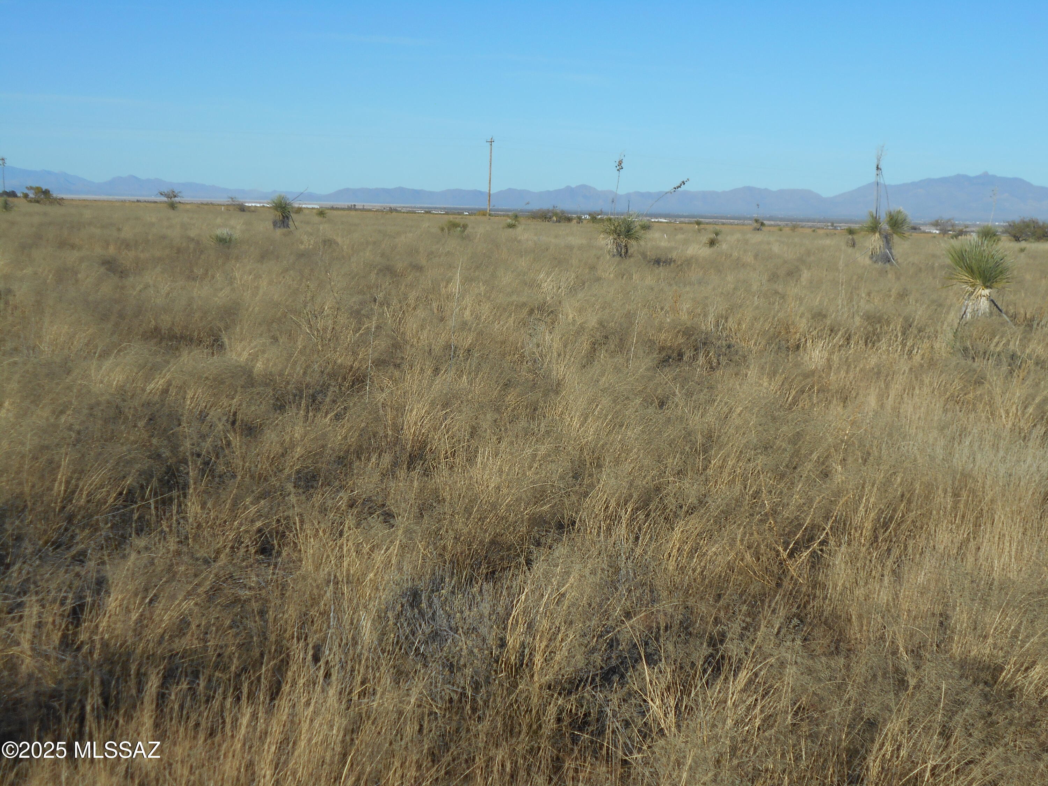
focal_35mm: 49
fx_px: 1483
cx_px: 524
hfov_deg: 38.9
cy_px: 393
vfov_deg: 29.7
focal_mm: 8.8
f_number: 4.5
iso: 80
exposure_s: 1/1000
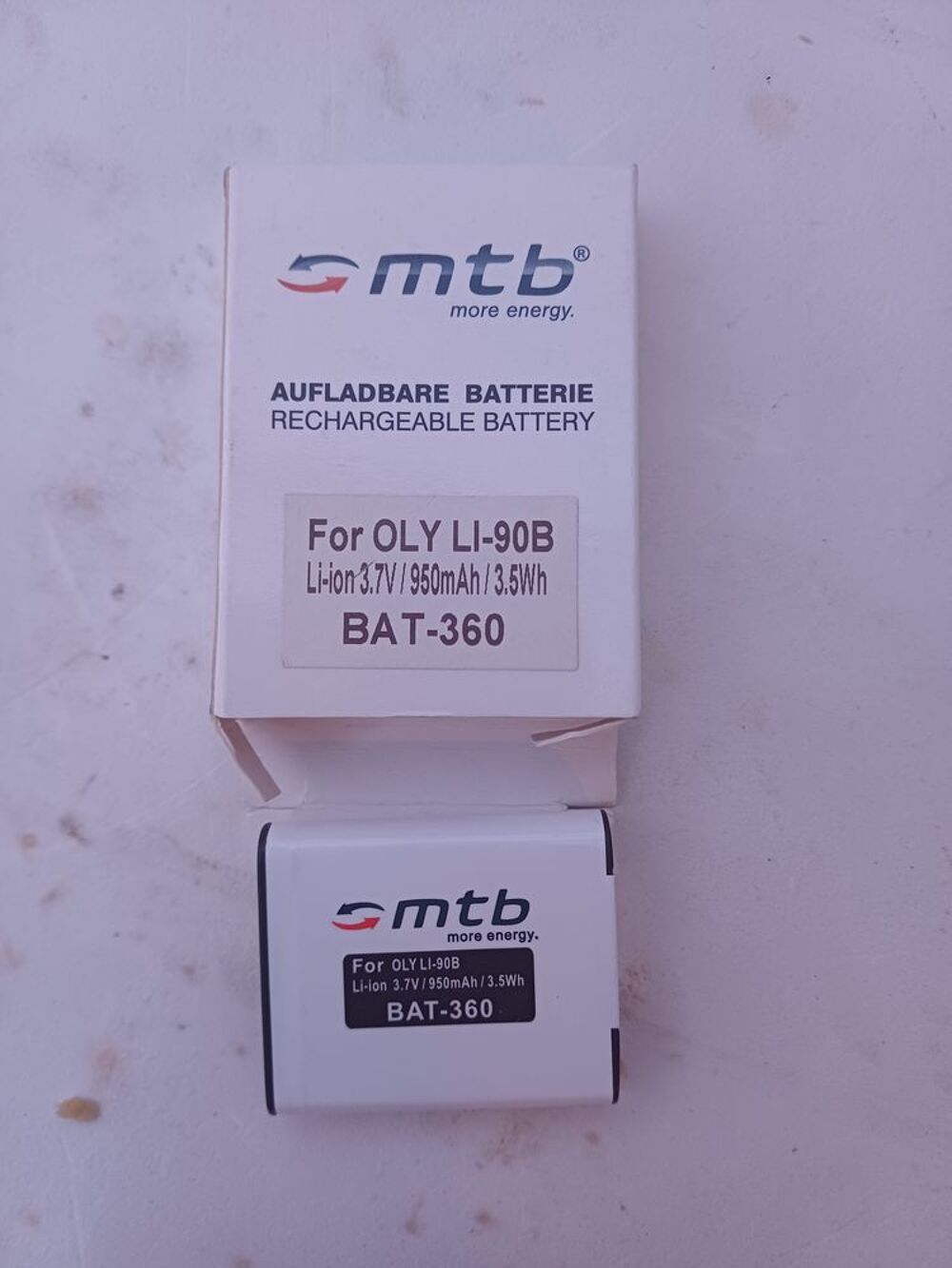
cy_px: 634
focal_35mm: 25
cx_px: 476
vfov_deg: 69.4
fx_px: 917
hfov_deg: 54.9
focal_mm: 4.65
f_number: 1.8
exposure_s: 1/33.3
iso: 500
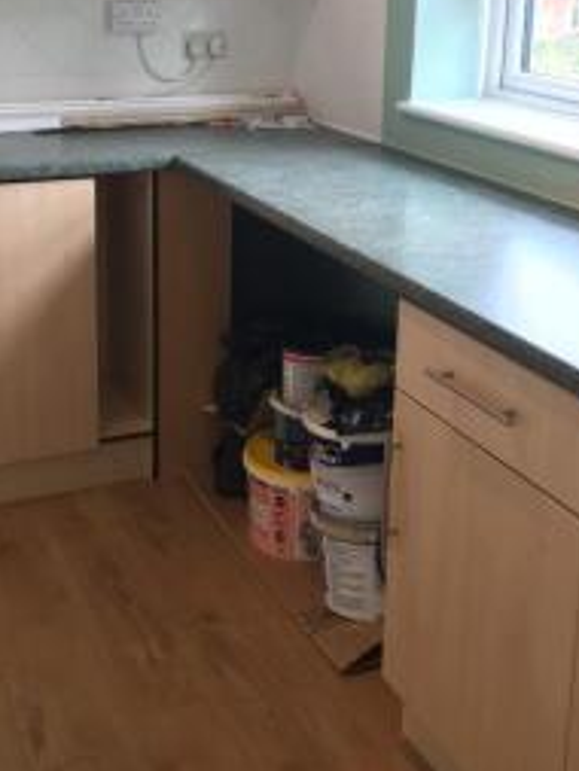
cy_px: 227
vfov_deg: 37.5
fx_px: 1114
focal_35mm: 50
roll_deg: -2.8
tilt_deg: -13.7
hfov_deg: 29.1
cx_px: 296
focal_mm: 4.15
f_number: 2.2
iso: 40
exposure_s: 1/33
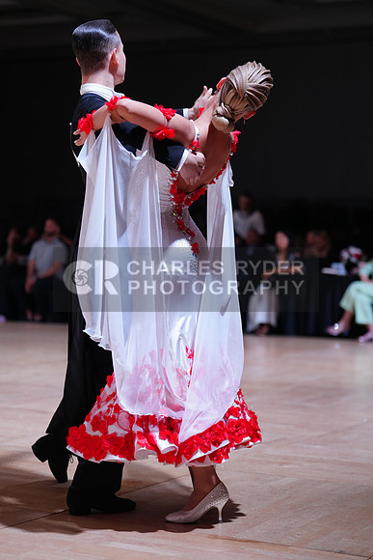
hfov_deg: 16.7
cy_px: 280
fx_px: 1274
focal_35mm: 82
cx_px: 186
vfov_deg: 24.8
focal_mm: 82
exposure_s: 1/500
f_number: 2.8
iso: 1000
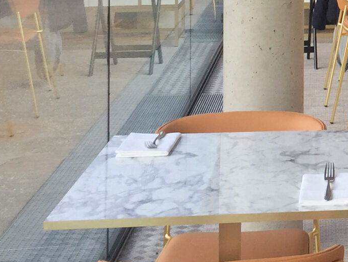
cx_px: 537
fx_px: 1086
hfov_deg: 16.4
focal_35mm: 108
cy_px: -115
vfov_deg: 13.1
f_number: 2.2
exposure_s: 1/182
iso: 32
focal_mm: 4.15
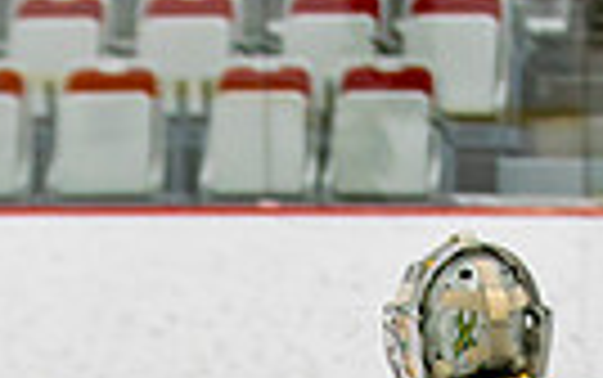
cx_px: 280
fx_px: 7336
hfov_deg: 4.7
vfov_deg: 2.9
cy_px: 821
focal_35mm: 446
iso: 640
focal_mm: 70
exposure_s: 1/640
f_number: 2.8
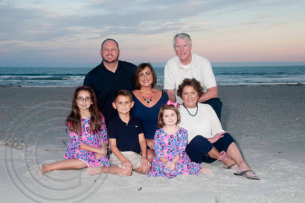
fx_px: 406
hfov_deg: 41.2
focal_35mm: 48
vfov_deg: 28.0
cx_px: 152
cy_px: 102
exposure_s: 1/60
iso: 200
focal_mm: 32
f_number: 8
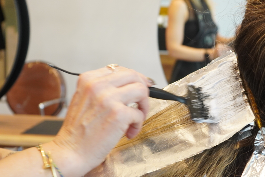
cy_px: 112
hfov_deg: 34.7
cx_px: 177
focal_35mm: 57
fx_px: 420
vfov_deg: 23.7
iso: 1000
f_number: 3.2
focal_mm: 24
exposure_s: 1/100
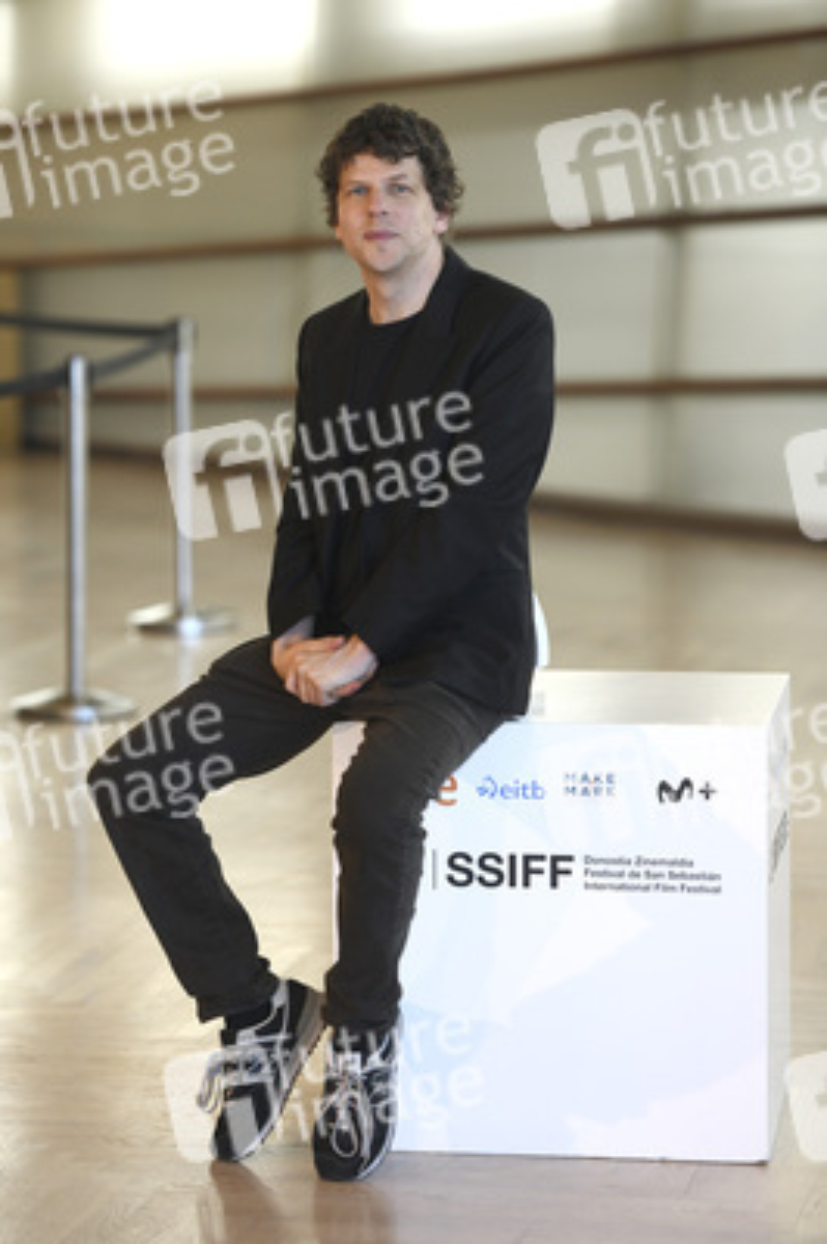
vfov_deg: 15.8
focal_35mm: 130
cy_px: 622
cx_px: 414
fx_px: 4487
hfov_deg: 10.5
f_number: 3.2
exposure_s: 1/640
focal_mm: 130
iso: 640
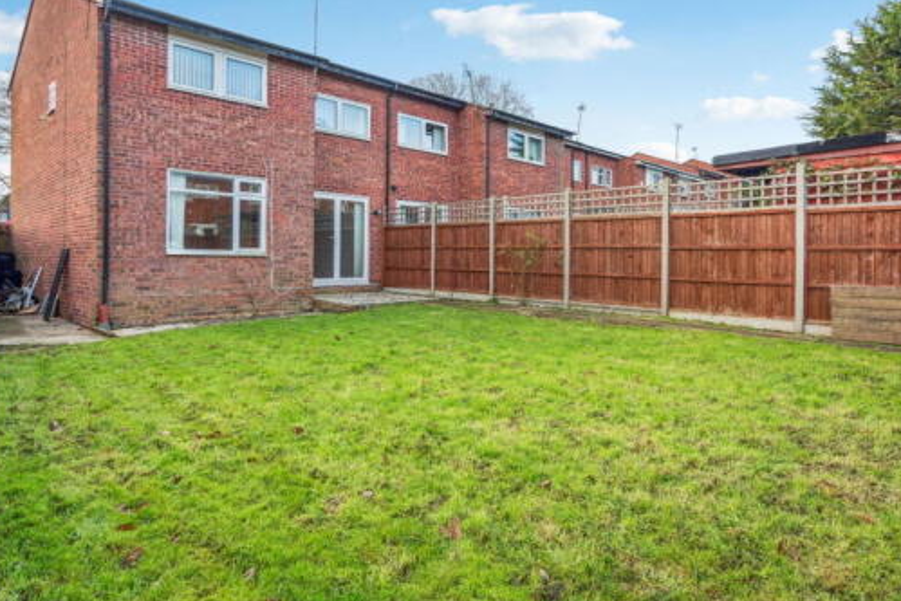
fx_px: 526
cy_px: 277
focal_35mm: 21
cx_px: 481
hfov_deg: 81.1
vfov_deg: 59.5
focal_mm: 16
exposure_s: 1/200
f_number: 7.1
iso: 640
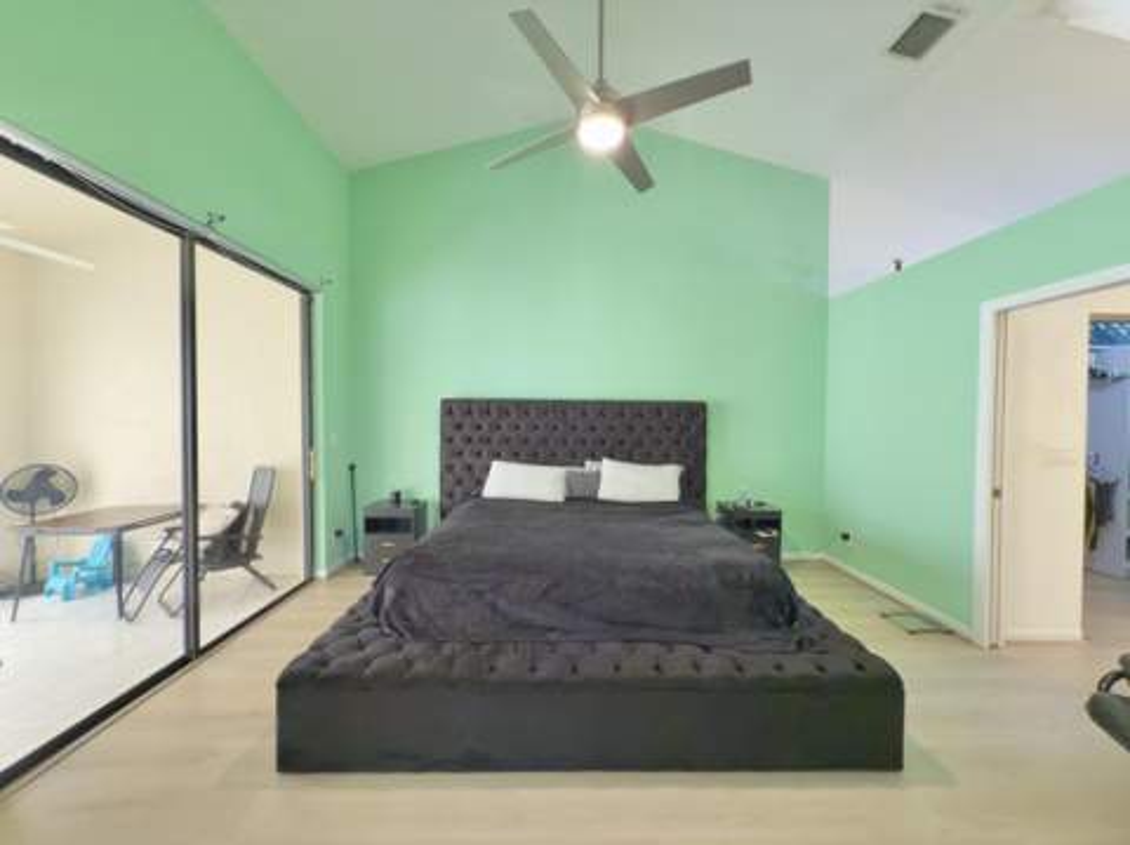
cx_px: 565
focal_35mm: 14
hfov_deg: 102.1
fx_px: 457
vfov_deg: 85.6
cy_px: 422
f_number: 2.2
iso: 320
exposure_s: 1/24
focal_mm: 2.22
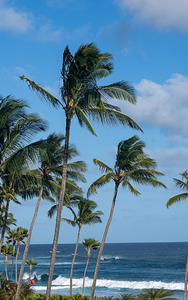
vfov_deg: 19.6
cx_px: 87
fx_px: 868
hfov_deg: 12.4
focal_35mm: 106
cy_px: 150
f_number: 5.6
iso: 50
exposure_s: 1/800
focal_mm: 69
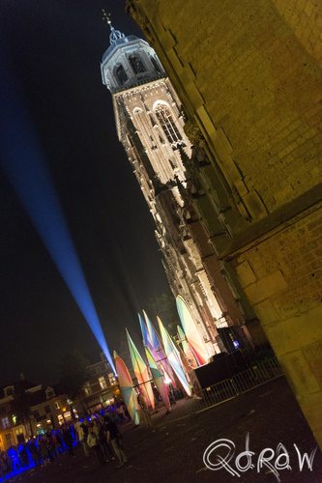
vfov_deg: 67.4
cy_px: 242
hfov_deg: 47.9
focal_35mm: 27
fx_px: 362
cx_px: 161
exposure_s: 1/8
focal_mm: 18
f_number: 3.5
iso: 1600
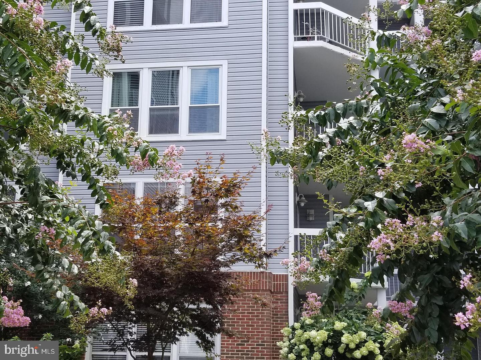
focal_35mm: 26
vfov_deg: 53.1
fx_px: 361
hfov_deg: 67.3
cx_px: 240
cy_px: 180
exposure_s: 1/526
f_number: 1.7
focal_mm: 4.25
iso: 50
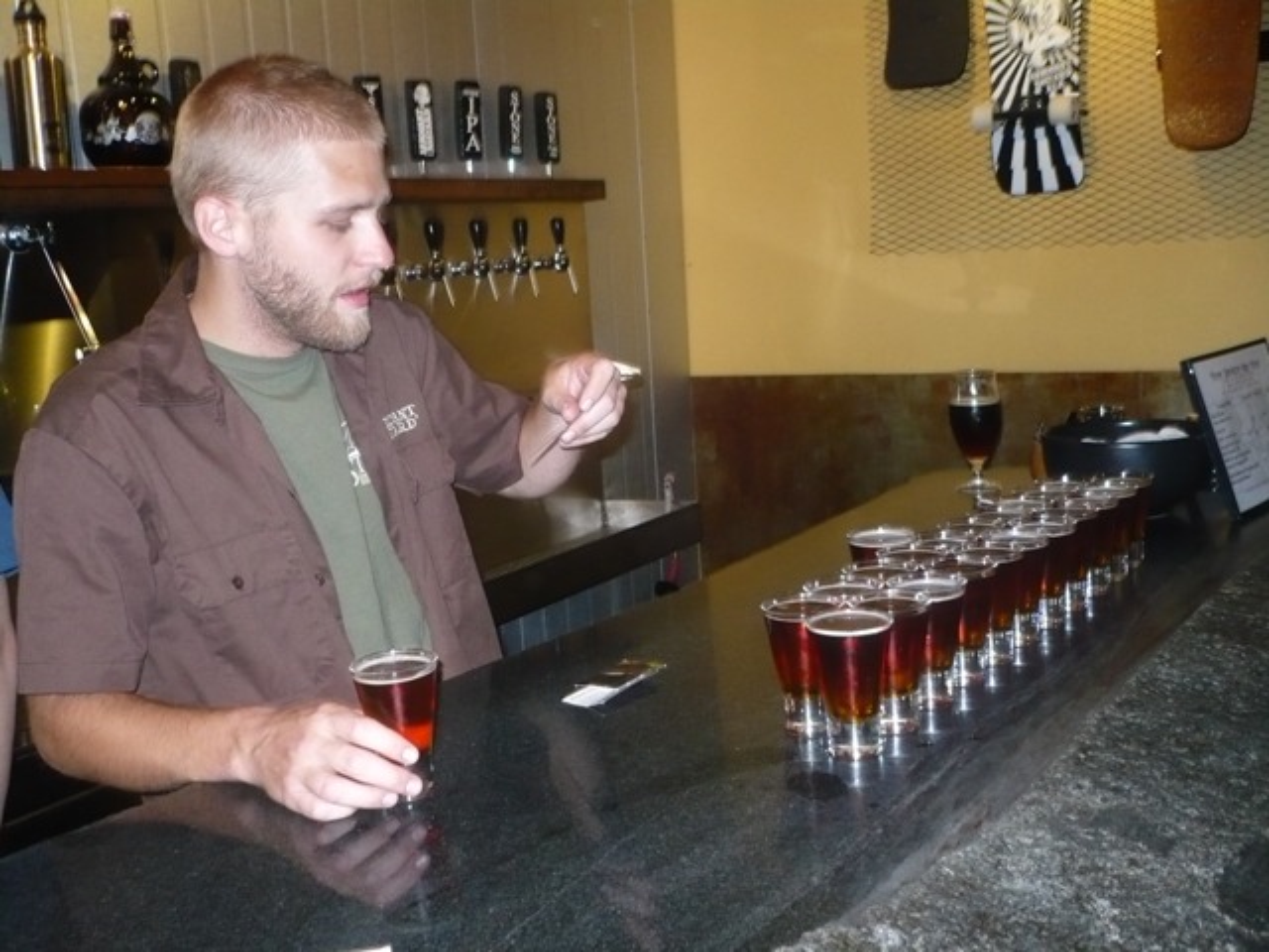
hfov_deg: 52.6
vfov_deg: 40.7
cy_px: 476
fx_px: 1283
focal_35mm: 35
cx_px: 634
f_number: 2.8
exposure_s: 1/30
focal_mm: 5.8
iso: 250
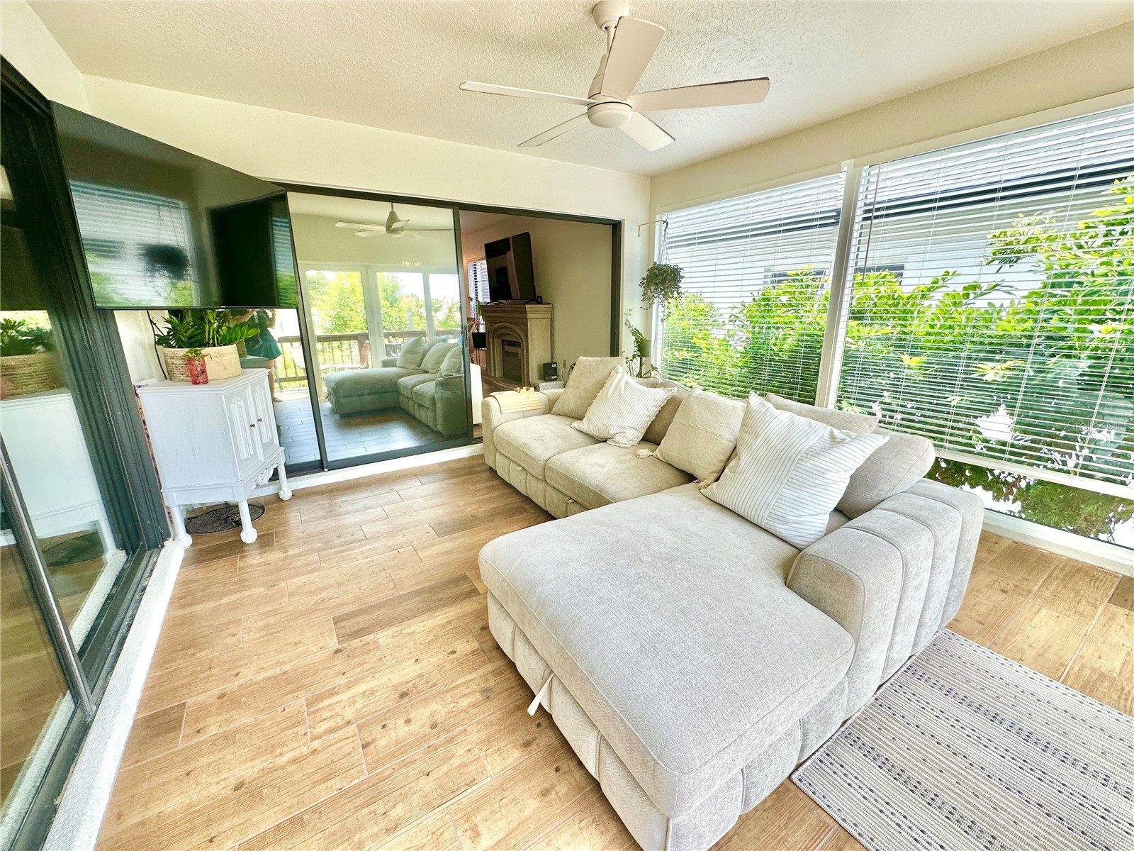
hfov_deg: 102.1
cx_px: 567
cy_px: 426
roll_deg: -0.3
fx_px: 459
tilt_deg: -15.0
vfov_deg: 85.7
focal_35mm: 14
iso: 64
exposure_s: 1/99
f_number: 2.2
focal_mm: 2.22
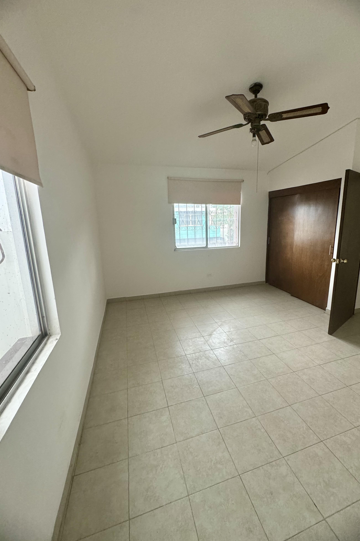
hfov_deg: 77.1
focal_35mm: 15
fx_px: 225
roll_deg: +0.1
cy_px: 265
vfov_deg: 100.4
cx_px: 198
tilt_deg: -10.4
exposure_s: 1/120
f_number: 2.2
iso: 250
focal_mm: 2.22
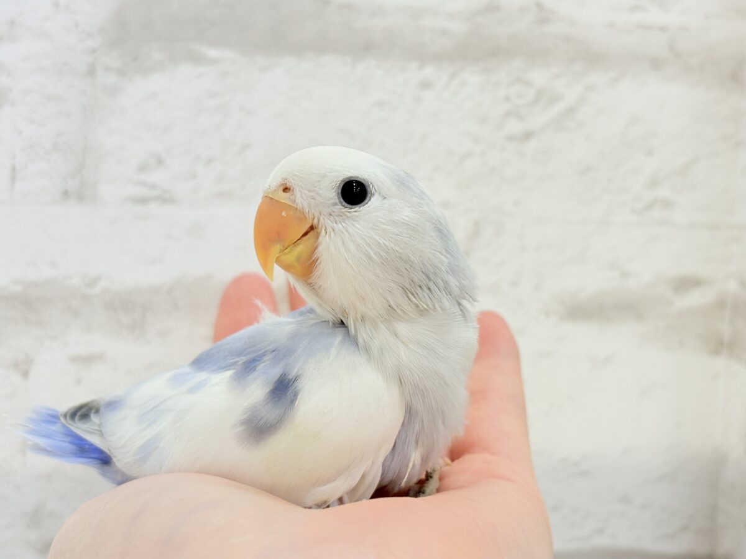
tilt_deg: -4.1
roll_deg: -0.7
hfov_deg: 36.8
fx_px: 1121
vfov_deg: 28.0
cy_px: 280
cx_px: 373
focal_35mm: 52
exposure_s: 1/100
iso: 64
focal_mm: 5.96
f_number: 1.6
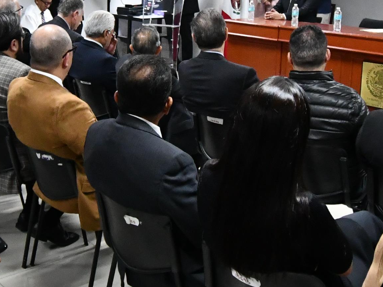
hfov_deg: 36.7
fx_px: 575
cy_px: 74
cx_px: 152
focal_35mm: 52
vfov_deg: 27.7
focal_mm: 10
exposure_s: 1/80
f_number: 4.5
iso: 4000
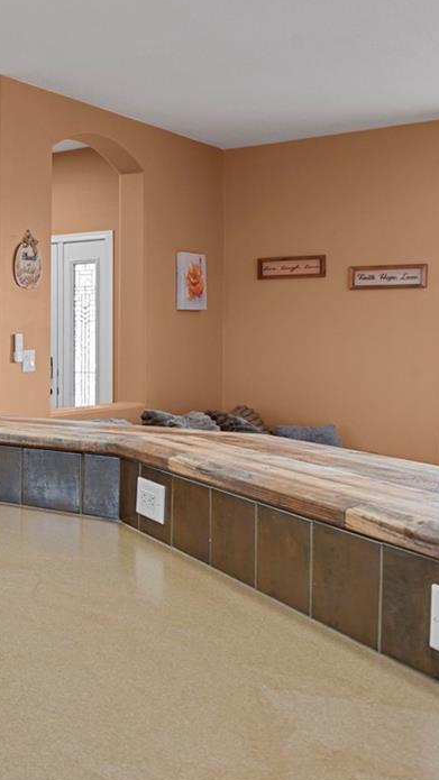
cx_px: -385
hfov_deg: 19.8
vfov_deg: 49.3
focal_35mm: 41
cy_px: 351
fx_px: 848
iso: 5000
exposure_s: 1/20
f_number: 8
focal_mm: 17
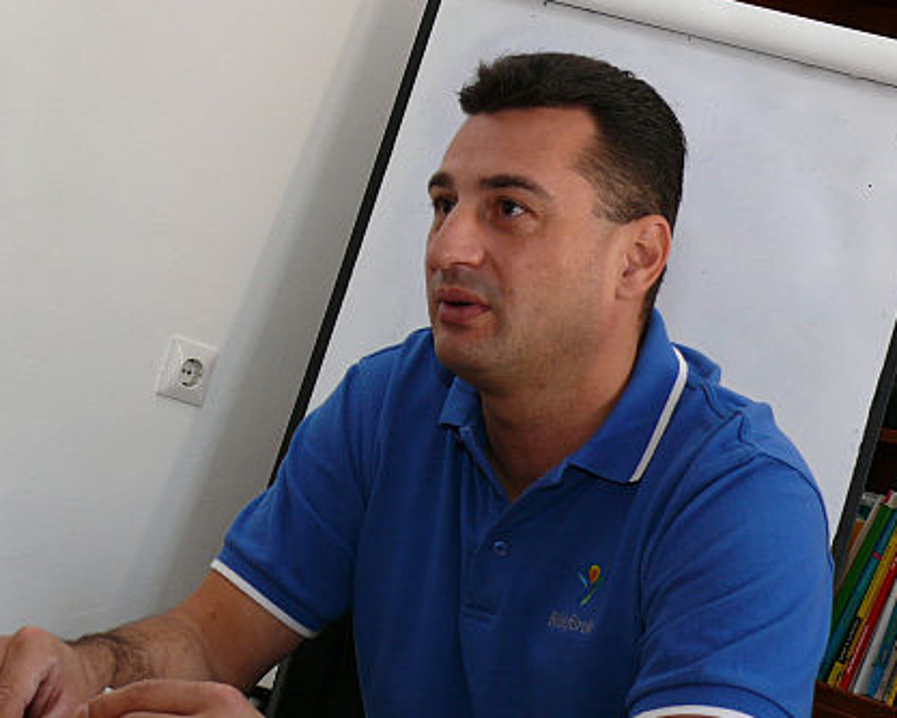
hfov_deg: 23.8
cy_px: 359
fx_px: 2125
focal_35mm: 80
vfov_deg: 19.2
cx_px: 428
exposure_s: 1/30
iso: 100
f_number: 4
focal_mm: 11.6
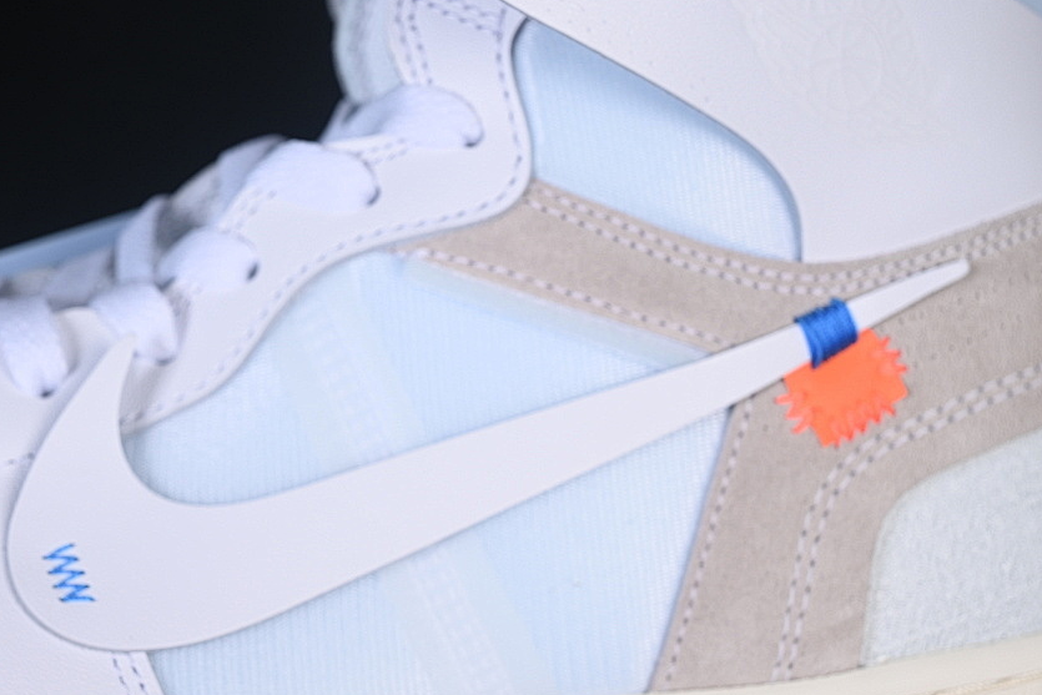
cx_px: 402
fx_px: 2808
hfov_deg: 21.0
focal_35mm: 97
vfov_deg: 14.1
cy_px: 411
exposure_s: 1/80
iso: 160
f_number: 7.1
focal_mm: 50
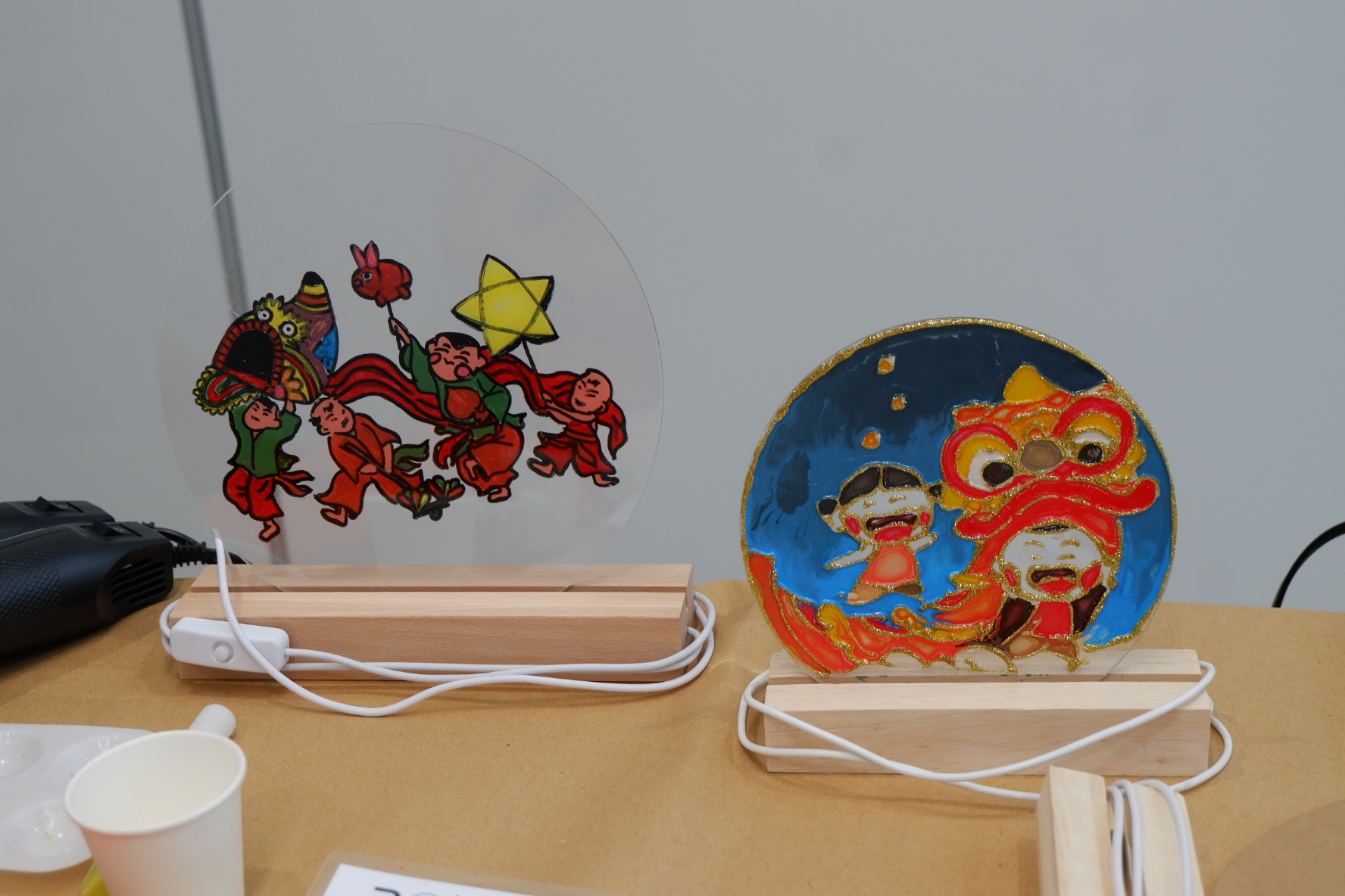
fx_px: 1793
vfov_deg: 28.1
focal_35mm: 48
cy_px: 448
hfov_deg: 41.1
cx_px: 672
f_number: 5
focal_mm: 32.5
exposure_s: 1/70
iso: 400
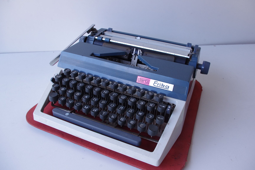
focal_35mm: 30
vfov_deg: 43.6
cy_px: 85
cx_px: 128
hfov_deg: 61.9
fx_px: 212
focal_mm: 20
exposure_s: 1/100
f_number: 8
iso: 800
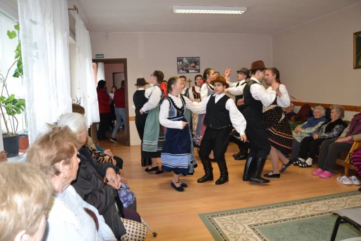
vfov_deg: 48.0
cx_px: 180
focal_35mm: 27
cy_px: 120
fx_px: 271
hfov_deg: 67.4
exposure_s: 1/60
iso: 1100
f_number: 3.5
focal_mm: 18
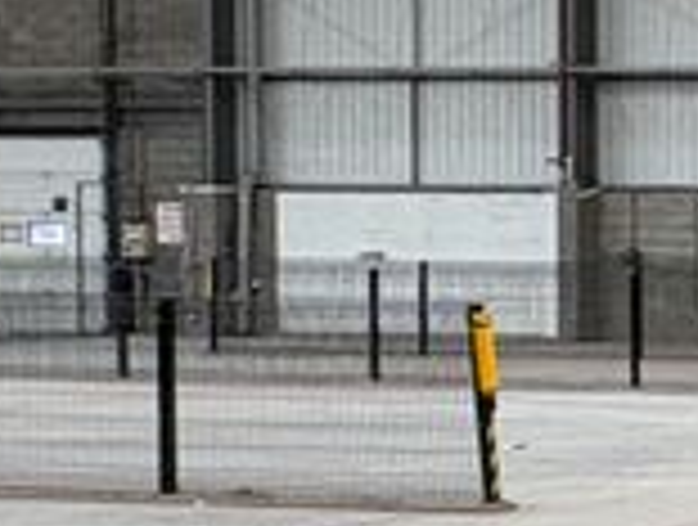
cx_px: 1779
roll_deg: -0.8
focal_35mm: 100
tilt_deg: -1.6
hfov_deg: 13.2
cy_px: 285
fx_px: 2021
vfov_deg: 14.9
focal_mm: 2.22
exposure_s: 1/73
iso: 250
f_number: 2.2
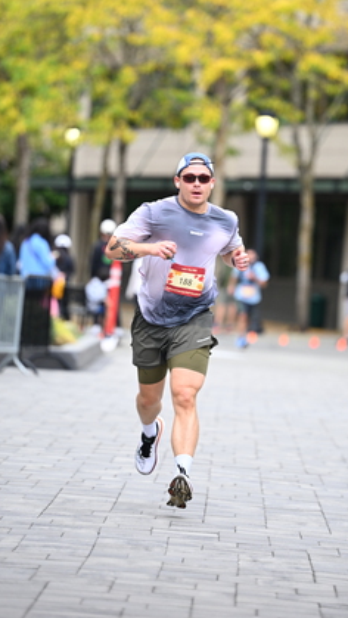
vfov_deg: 9.8
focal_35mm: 220
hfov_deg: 5.5
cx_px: 213
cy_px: 240
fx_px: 3605
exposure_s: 1/1600
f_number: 2.8
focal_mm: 160
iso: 640
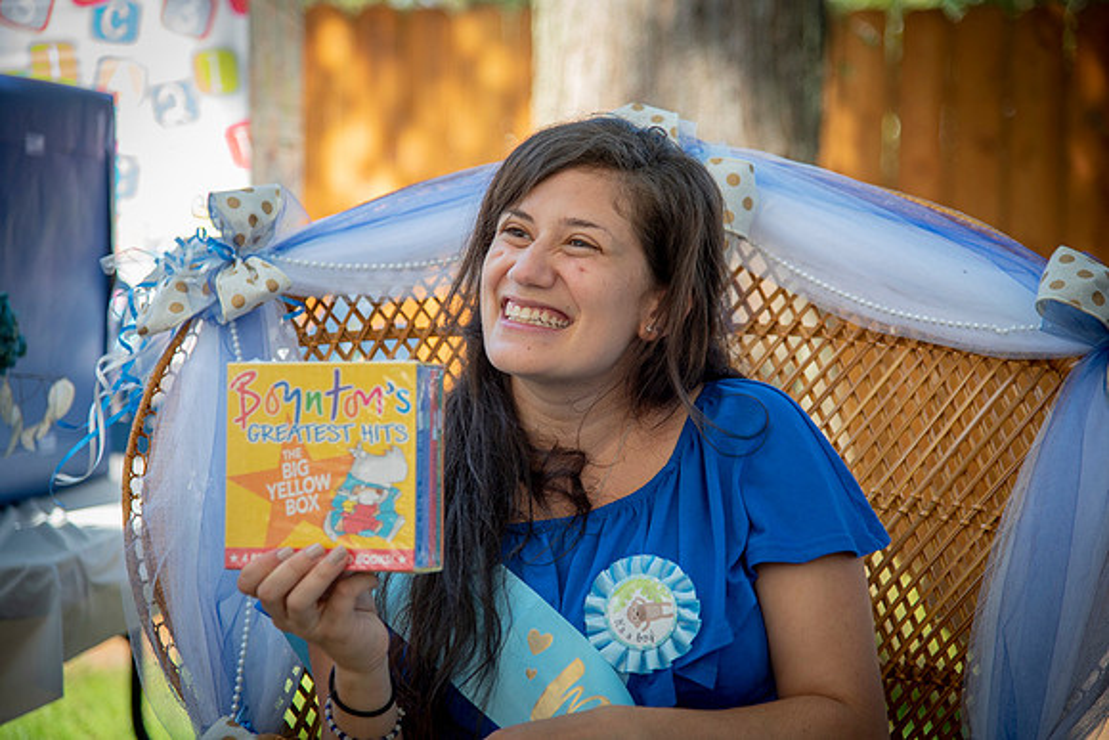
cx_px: 554
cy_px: 370
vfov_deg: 13.0
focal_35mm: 105
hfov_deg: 19.5
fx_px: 3235
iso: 125
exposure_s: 1/125
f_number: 4
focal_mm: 105
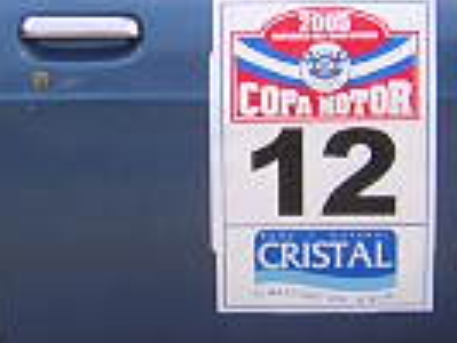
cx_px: 186
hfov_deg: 11.4
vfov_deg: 8.6
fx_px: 2286
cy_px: 79
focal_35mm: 173
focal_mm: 4.7
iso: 100
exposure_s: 1/431
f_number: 2.6
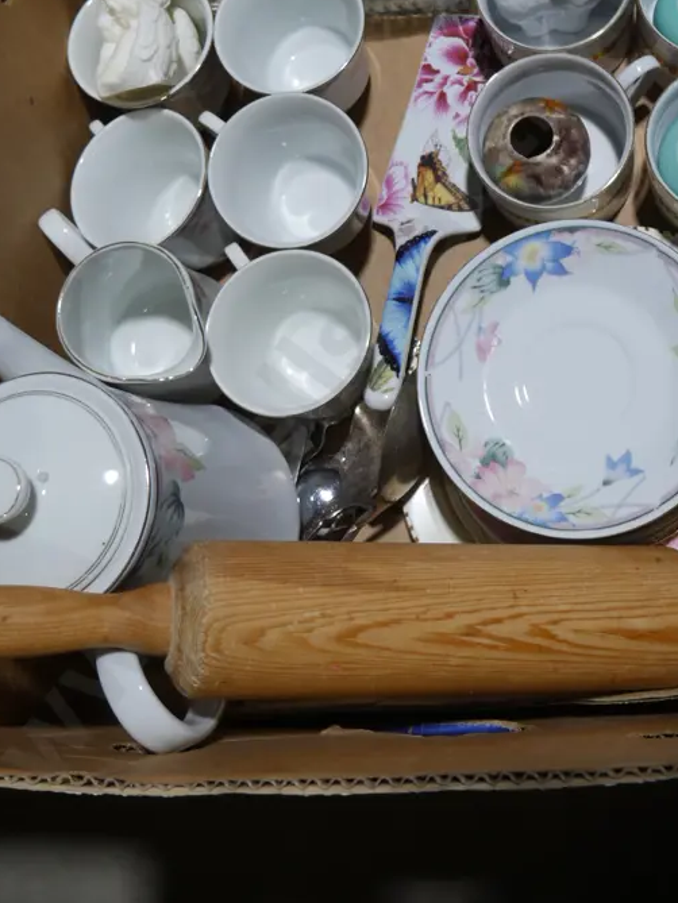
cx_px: 436
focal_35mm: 49
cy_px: 225
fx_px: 1279
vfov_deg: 37.9
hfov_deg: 29.5
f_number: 4
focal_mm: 16
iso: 200
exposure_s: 1/125
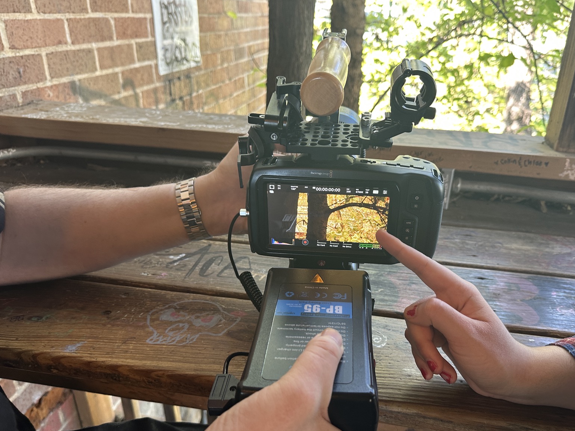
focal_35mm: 28
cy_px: 250
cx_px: 312
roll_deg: -1.1
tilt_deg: -27.0
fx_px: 465
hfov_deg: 63.3
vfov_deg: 49.5
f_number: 1.78
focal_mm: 6.86
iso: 200
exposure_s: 1/60
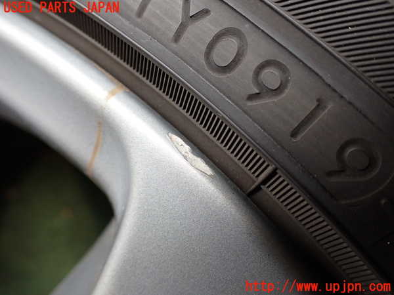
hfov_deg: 60.0
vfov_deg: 46.8
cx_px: 197
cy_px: 148
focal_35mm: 30
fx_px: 341
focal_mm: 5.4
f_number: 2.3
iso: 250
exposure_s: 1/125
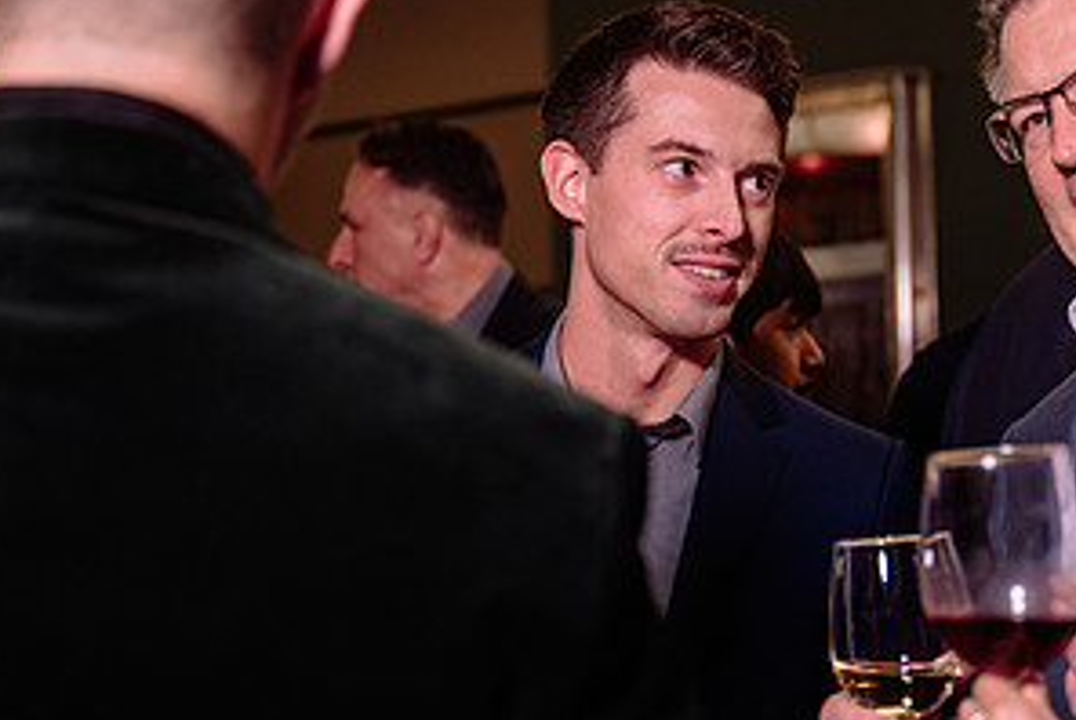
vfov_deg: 14.3
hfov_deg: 20.9
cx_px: 887
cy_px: 449
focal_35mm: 96
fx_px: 2872
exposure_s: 1/100
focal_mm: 49
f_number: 3.2
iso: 800
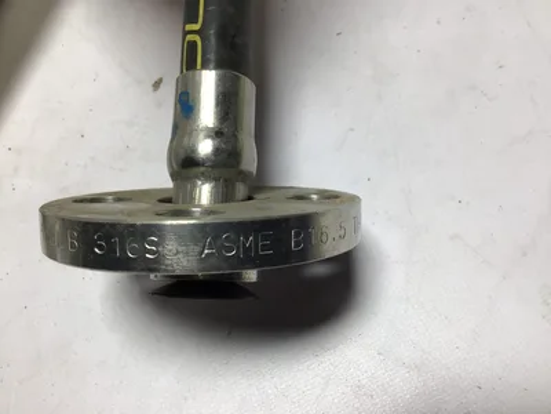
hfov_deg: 58.4
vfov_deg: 45.4
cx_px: 276
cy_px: 207
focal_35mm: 31
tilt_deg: -64.1
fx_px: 493
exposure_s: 1/120
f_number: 2.4
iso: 25
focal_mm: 3.3
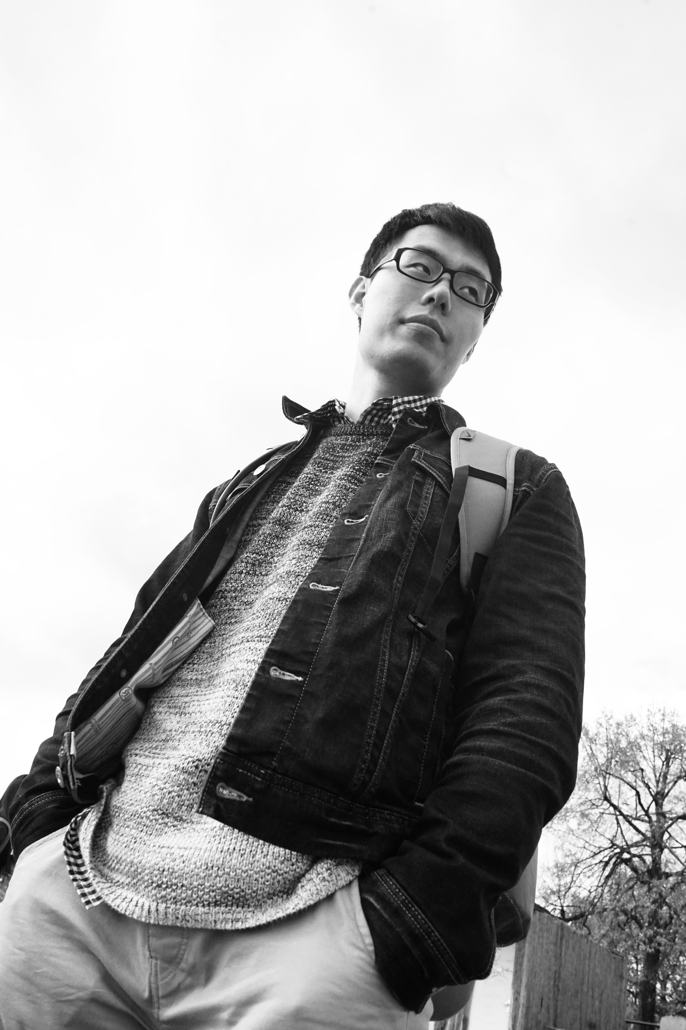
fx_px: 800
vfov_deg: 65.5
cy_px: 515
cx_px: 343
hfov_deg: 46.4
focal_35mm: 28
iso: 2500
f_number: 10
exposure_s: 1/640
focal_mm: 28
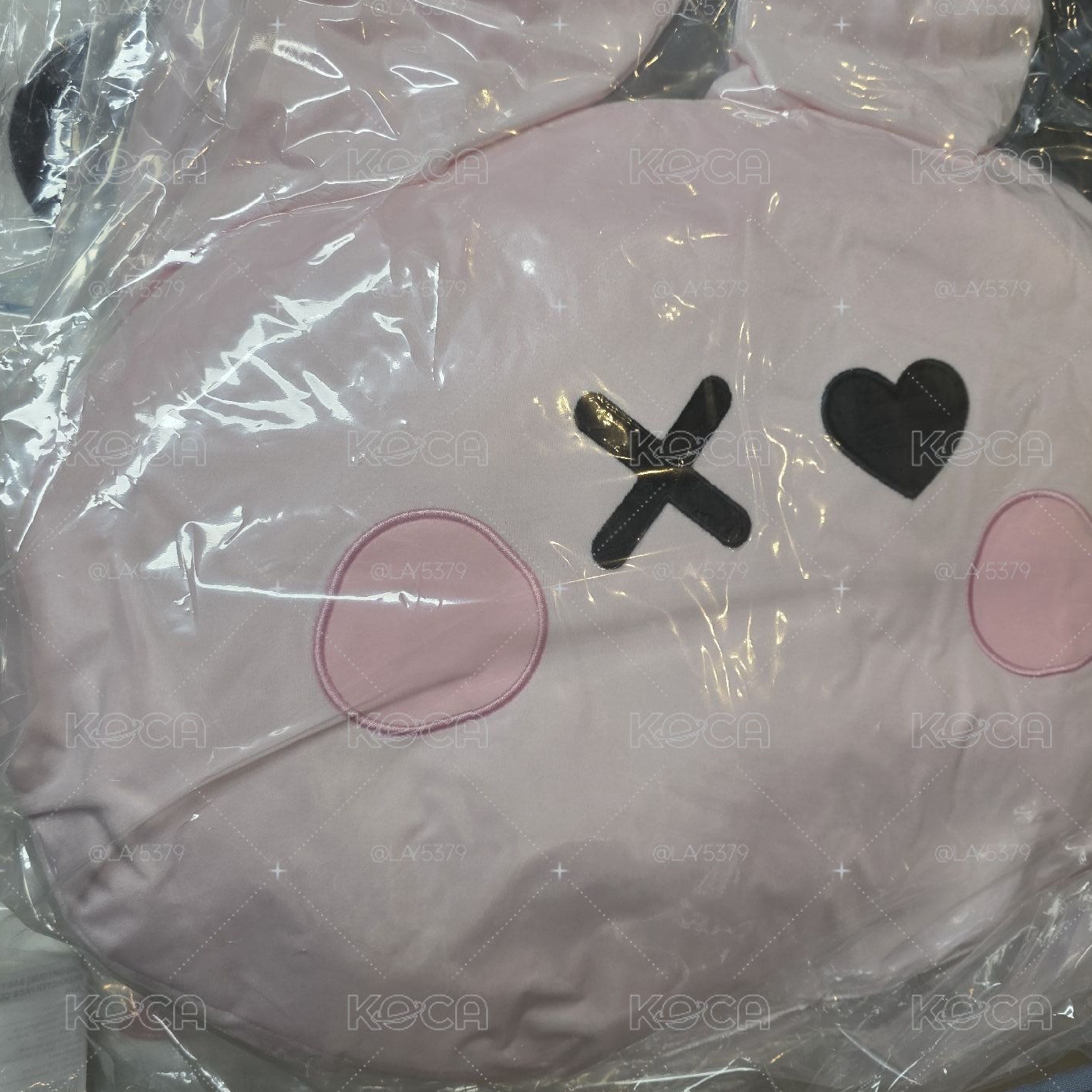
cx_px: 559
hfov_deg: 57.3
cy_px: 494
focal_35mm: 28
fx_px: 999
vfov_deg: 57.2
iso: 80
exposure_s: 1/120
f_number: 1.7
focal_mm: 6.3
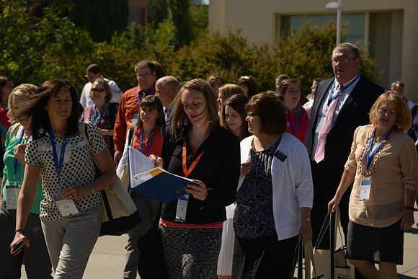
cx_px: 209
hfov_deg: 17.1
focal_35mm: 120
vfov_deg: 11.4
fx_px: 1394
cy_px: 140
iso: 100
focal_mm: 120
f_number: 8
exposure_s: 1/400
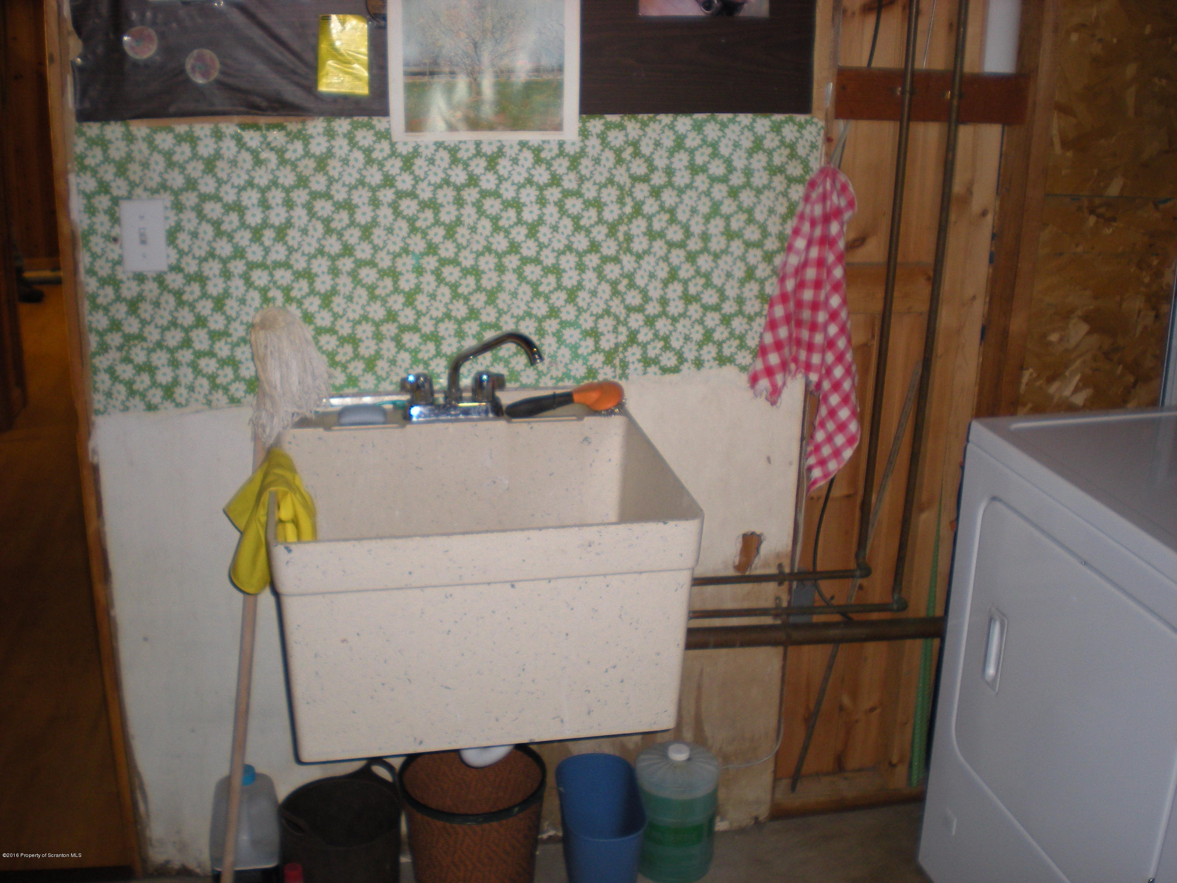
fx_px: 1292
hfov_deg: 49.0
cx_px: 588
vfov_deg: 37.7
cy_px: 442
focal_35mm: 38
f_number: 3.1
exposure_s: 1/60
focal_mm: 6.3
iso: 108
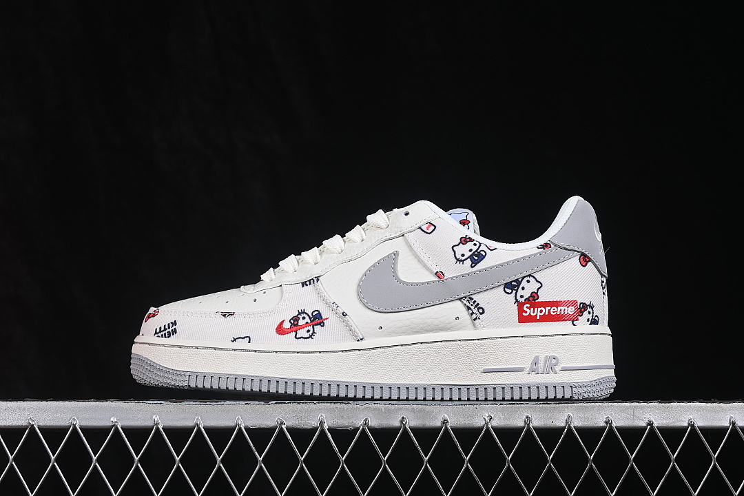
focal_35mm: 75
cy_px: 248
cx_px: 372
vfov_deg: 18.2
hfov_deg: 27.0
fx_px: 1550
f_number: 8
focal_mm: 50
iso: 160
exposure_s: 1/80
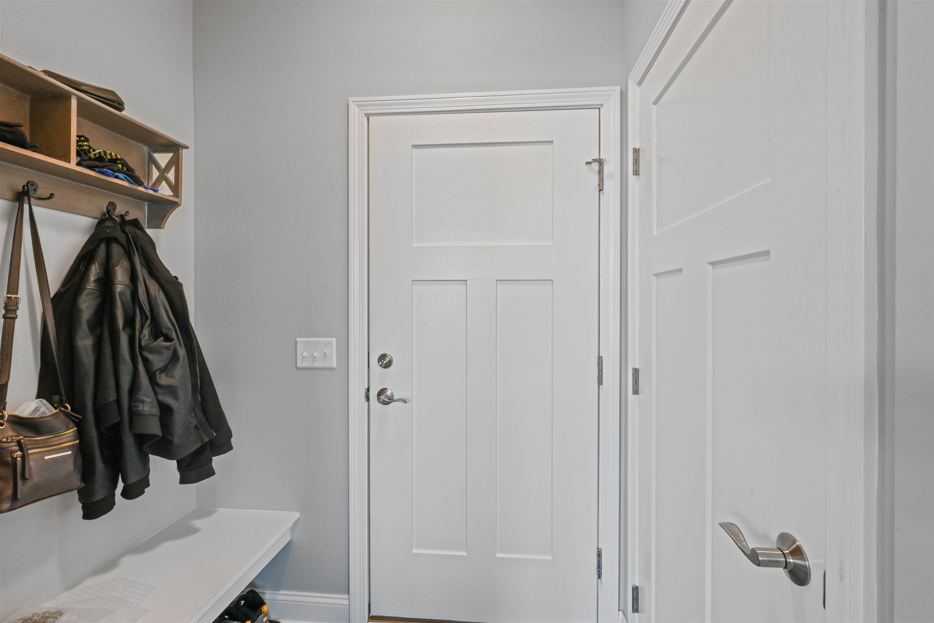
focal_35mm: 14
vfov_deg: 81.2
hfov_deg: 104.3
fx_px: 363
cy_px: 312
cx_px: 467
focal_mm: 14
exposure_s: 1/10
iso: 1000
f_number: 14
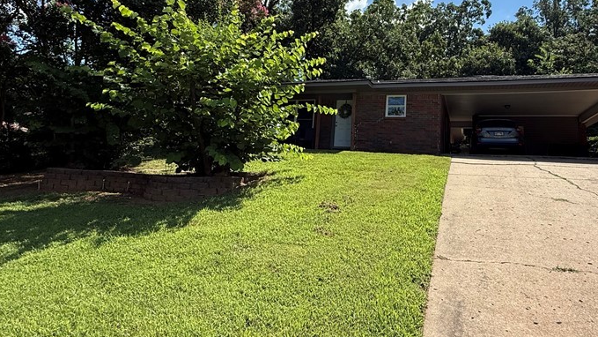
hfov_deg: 78.4
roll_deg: -5.0
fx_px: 365
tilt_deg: +10.6
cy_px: 117
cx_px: 336
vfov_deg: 48.8
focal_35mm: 23
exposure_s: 1/1745
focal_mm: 2.22
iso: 64
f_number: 2.2
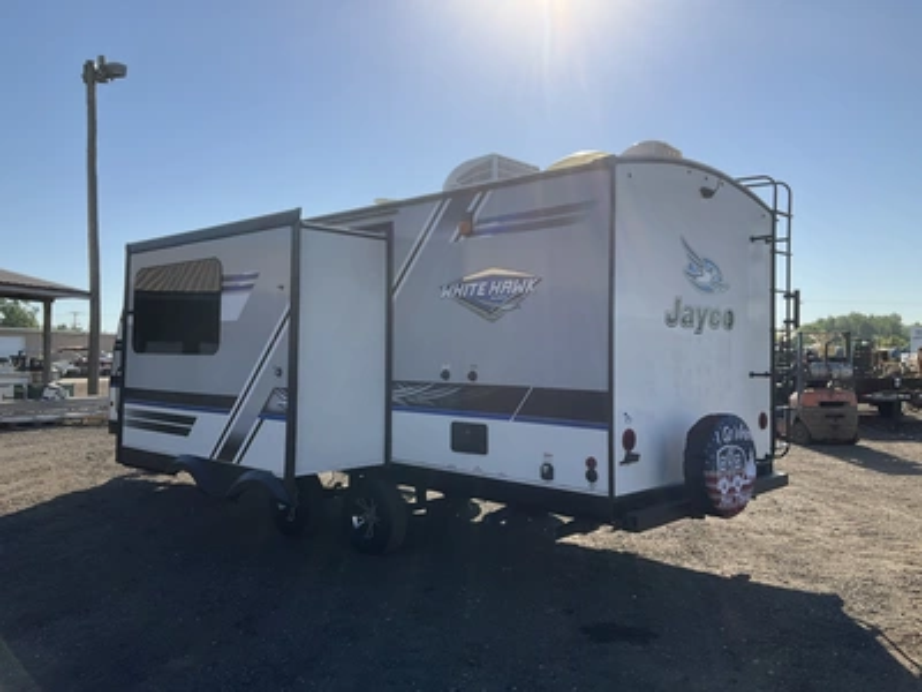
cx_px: 461
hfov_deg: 61.7
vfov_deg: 48.2
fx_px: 772
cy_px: 346
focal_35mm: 29
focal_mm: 3
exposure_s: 1/2538
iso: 25
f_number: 1.8
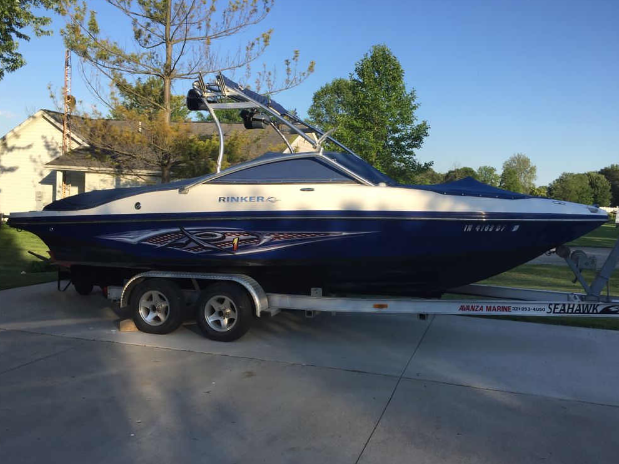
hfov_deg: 60.0
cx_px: 311
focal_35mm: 30
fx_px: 536
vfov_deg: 46.8
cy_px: 236
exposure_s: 1/1099
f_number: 2.2
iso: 32
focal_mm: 4.15
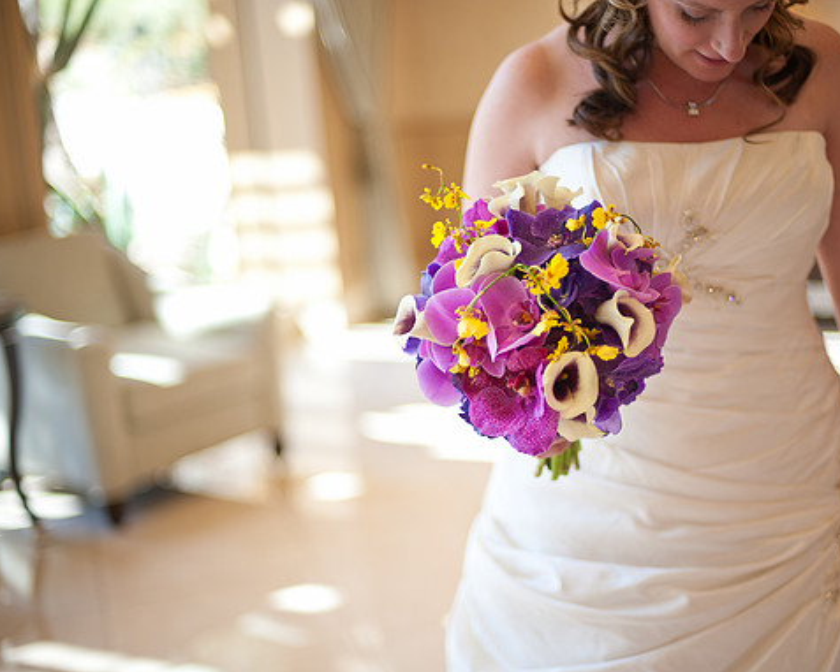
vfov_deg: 26.7
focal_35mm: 57
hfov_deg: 32.9
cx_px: 498
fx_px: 1418
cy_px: 338
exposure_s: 1/200
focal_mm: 50
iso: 320
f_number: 1.4
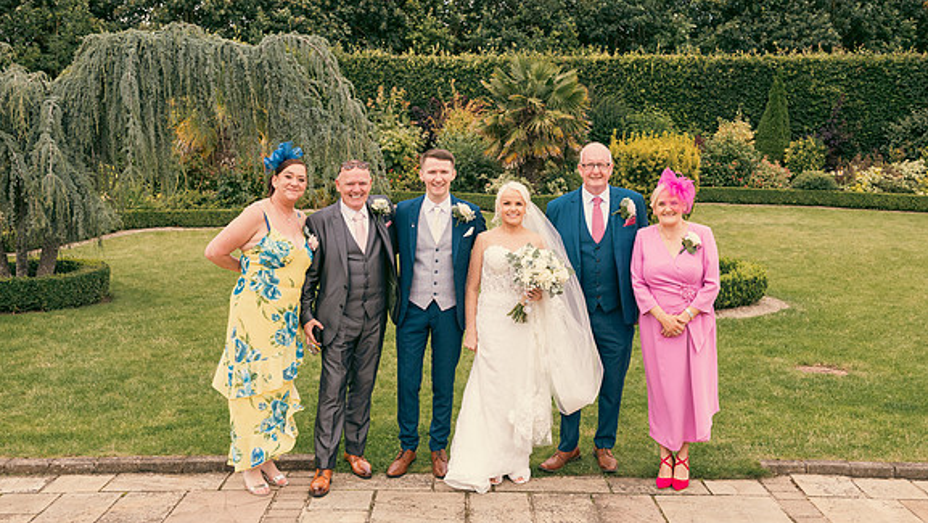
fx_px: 985
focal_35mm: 40
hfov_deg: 50.5
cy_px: 218
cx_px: 465
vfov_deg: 29.7
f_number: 6.3
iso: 200
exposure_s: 1/400
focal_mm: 38
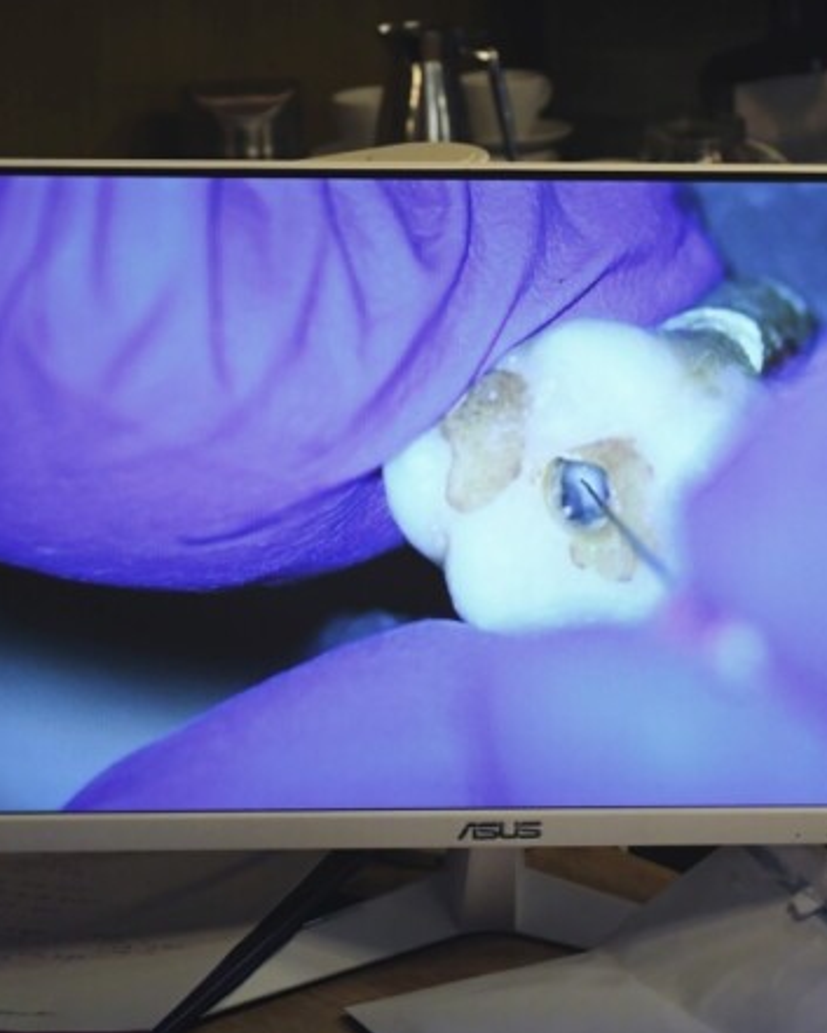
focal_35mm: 114
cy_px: 457
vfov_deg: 16.9
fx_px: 3487
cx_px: 544
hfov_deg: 13.5
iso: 4000
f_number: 6.3
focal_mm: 45
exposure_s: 1/200
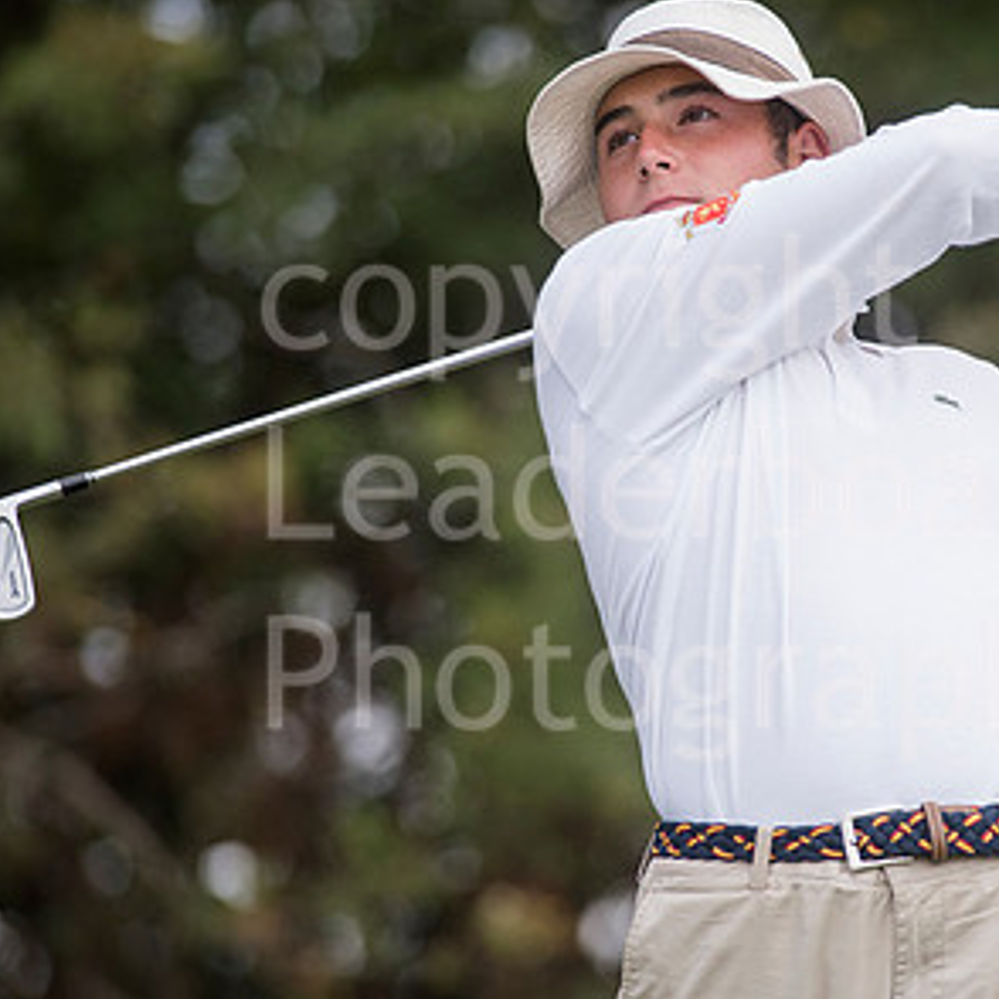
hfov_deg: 3.5
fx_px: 16423
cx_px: 707
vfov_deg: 3.5
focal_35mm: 503
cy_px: 515
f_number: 4
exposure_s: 1/4000
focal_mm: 300
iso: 400
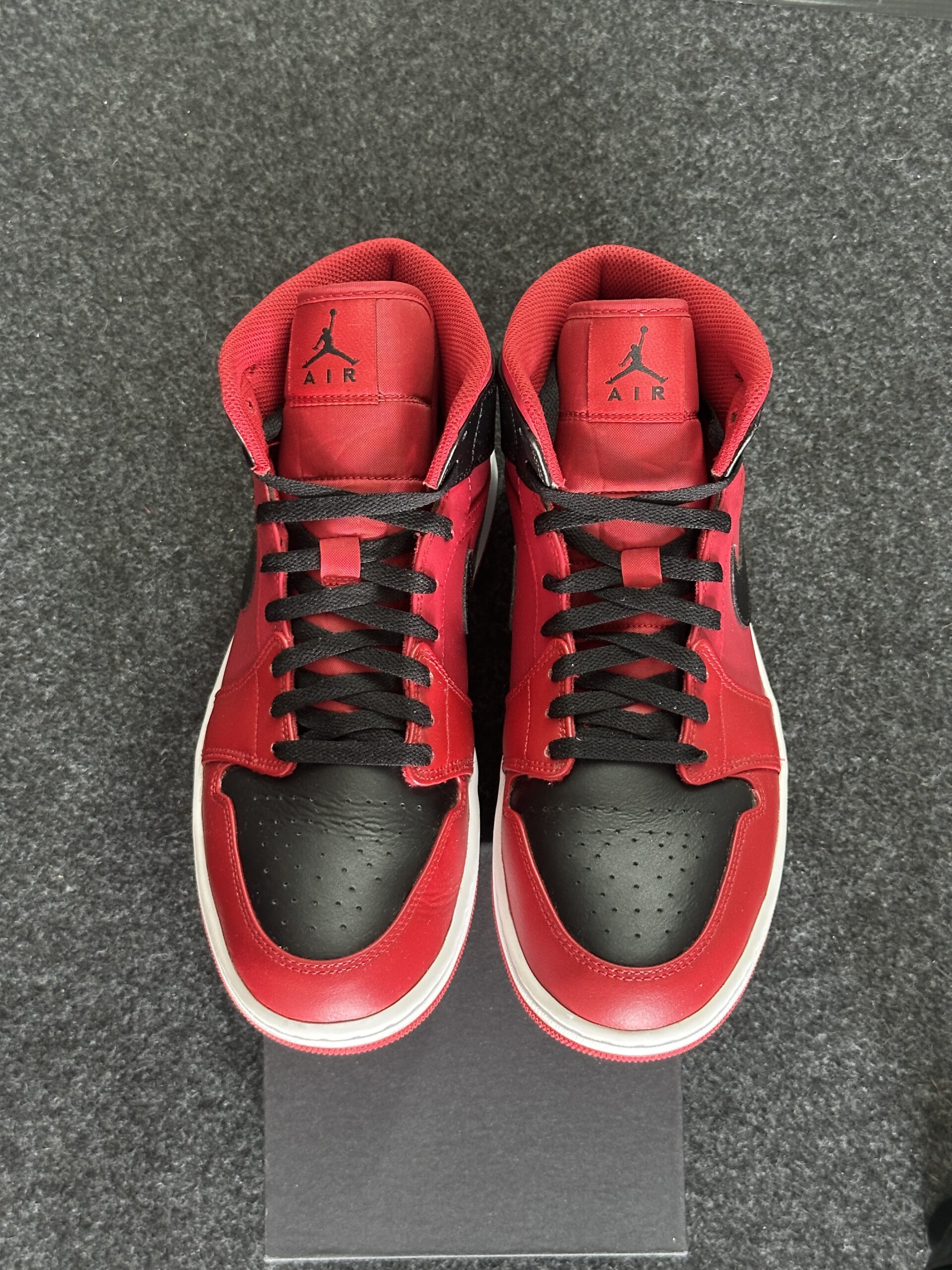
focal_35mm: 48
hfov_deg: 30.3
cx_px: 476
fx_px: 1760
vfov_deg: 39.7
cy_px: 635
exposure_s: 1/33
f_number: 1.78
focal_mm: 6.86
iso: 400
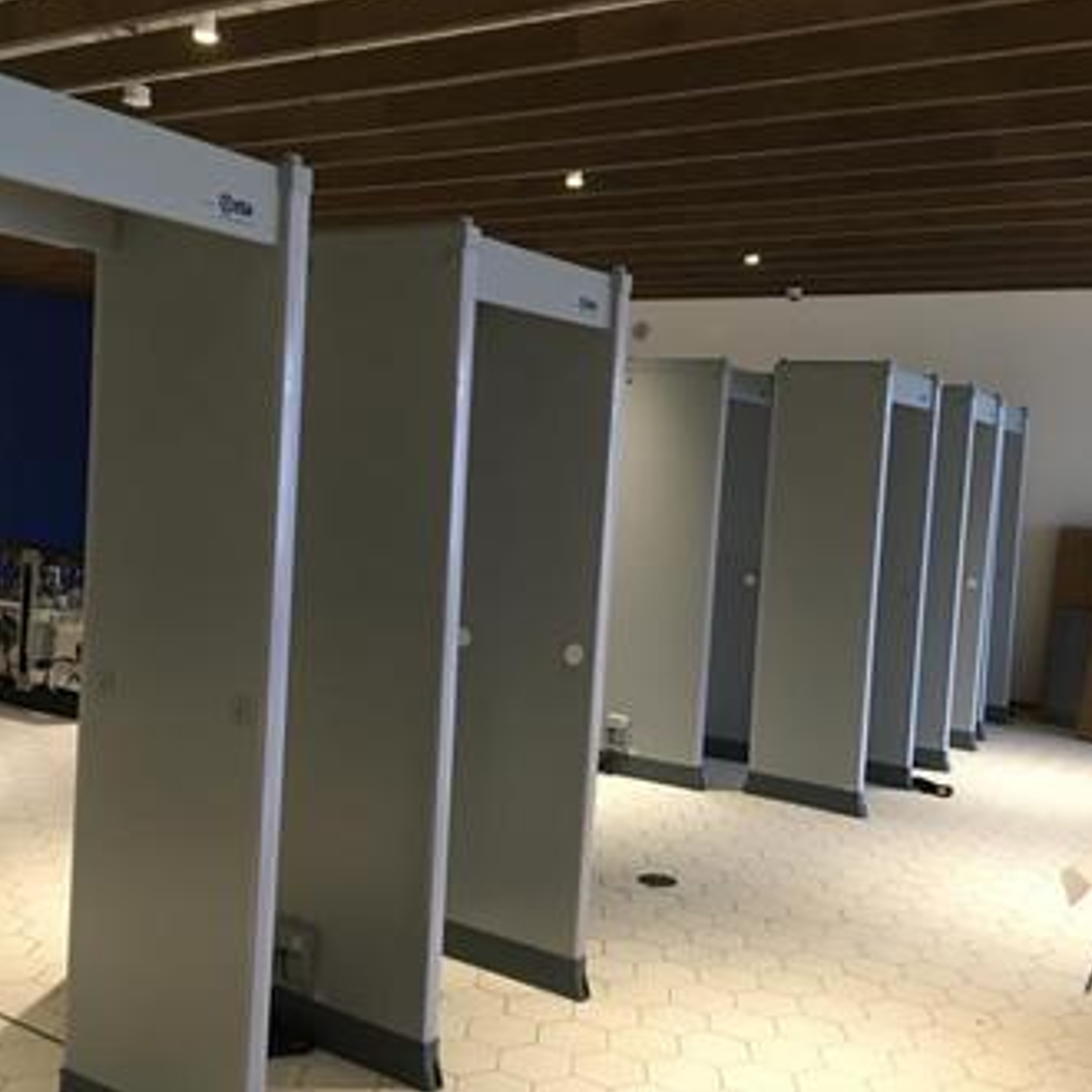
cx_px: 529
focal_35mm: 35
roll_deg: -2.9
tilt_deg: -2.6
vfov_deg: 47.2
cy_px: 543
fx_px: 1249
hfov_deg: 47.2
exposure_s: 1/30
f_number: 2.2
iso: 125
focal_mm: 4.15
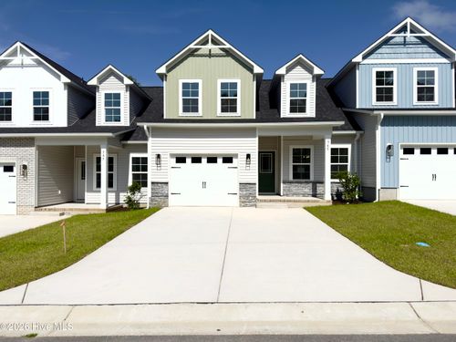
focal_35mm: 24
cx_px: 228
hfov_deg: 71.6
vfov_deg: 56.8
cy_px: 171
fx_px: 316
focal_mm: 6.76
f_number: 1.78
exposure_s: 1/22222
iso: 100
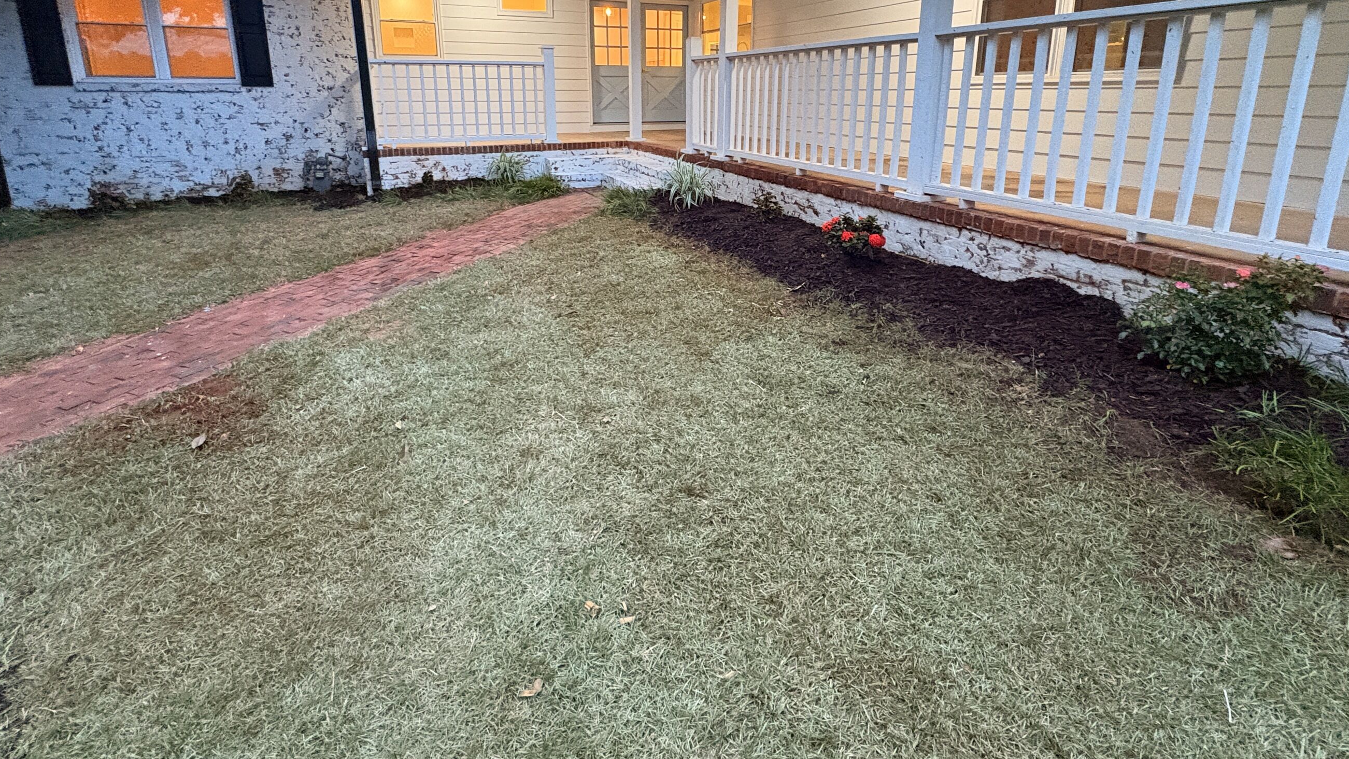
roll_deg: +0.2
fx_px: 644
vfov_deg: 59.3
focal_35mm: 18
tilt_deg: -13.0
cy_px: 240
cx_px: 672
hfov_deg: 92.7
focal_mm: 2.22
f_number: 2.2
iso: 800
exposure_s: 1/60
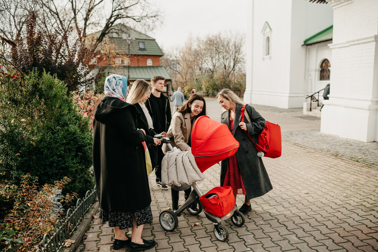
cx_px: 193
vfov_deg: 42.3
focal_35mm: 31
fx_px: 326
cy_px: 127
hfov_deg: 60.3
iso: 160
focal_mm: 29
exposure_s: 1/500
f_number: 3.2
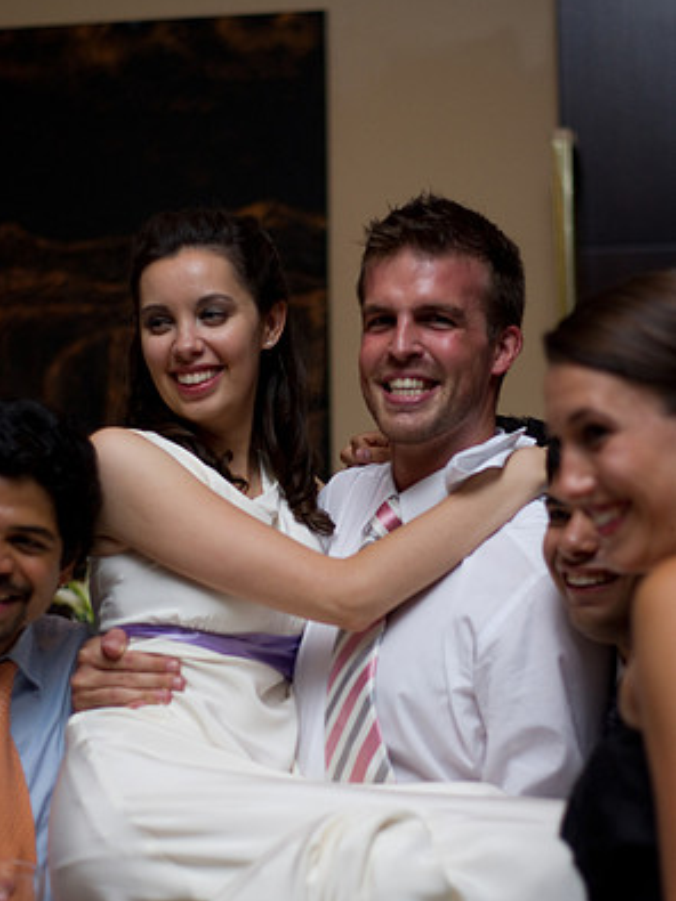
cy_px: 470
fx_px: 2136
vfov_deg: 23.8
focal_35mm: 82
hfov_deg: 18.0
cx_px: 337
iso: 800
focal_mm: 50
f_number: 2.2
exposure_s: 1/180
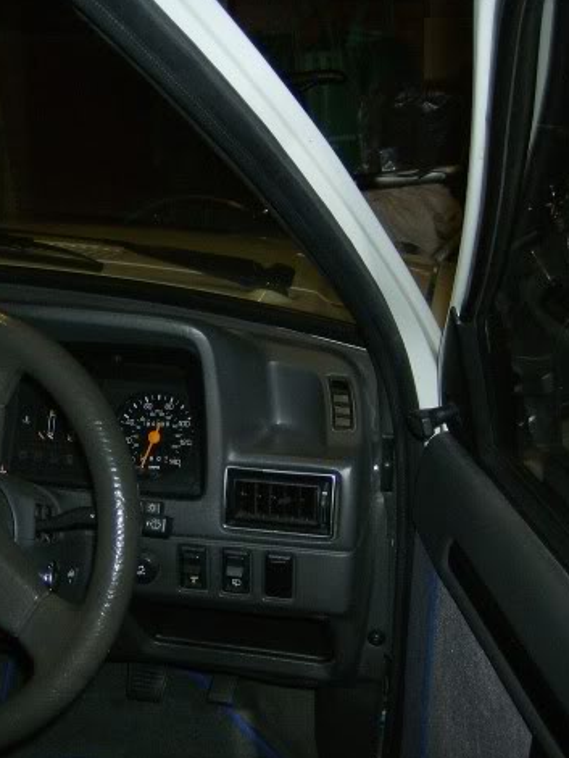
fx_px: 1073
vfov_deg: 38.9
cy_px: 379
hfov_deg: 29.6
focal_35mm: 49
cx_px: 214
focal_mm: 6
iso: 200
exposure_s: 1/60
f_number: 2.8
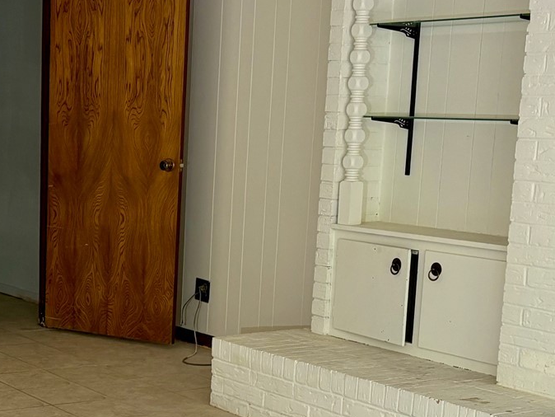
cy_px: 348
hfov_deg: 23.9
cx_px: 42
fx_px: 1267
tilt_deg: -12.2
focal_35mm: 79
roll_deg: -1.1
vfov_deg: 18.5
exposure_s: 1/75
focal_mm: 5.96
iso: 125
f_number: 1.6
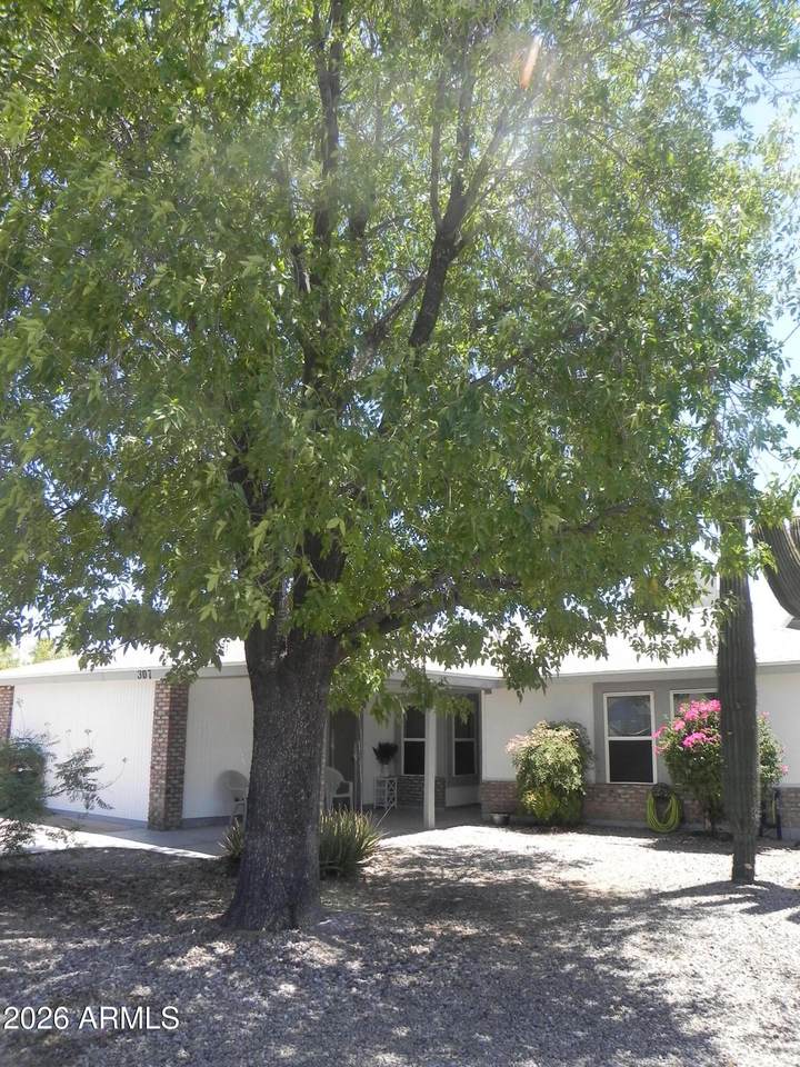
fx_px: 801
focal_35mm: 26
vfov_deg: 67.3
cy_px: 534
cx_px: 400
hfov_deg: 53.1
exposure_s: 1/388
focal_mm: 4.6
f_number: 4
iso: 160
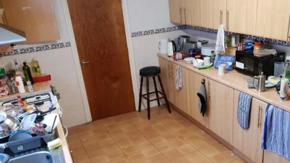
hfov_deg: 56.4
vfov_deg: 33.1
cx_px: 166
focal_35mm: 35
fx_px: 269
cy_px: 119
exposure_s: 1/50
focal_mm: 4.3
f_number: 1.5
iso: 250
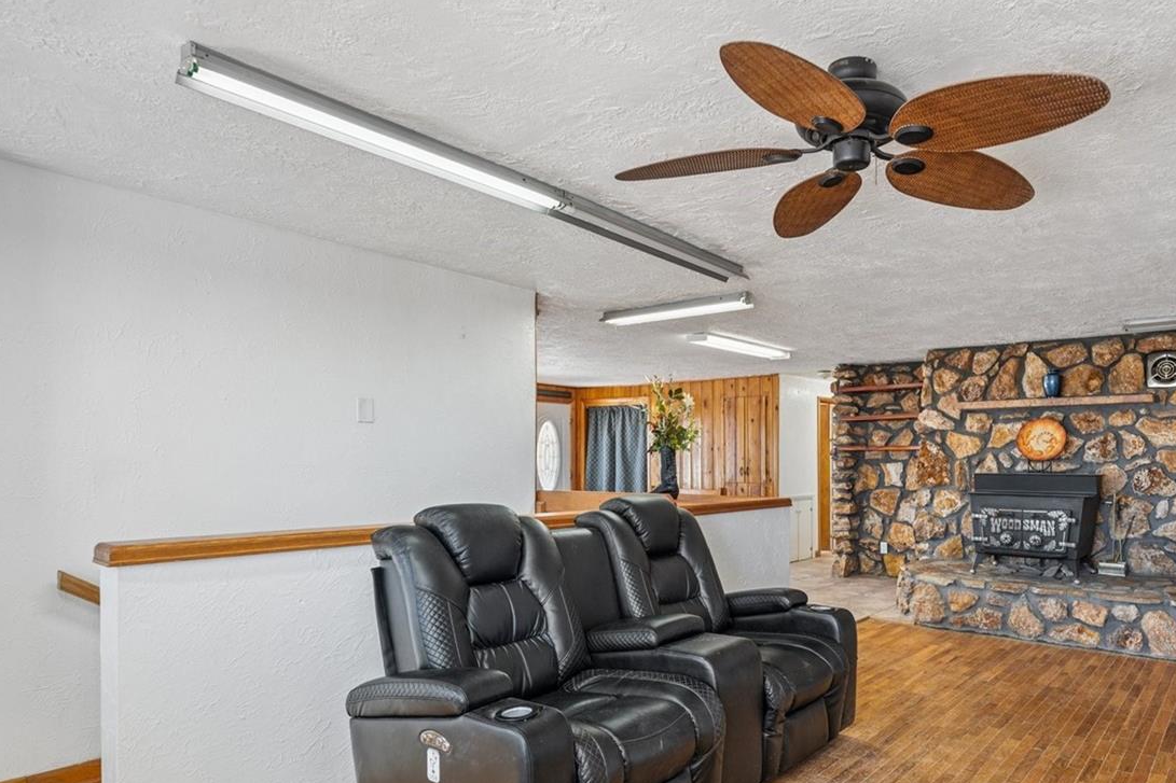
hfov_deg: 76.8
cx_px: 755
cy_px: 483
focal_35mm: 22
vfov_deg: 56.6
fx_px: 719
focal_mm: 15
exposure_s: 1/50
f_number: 3.5
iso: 400
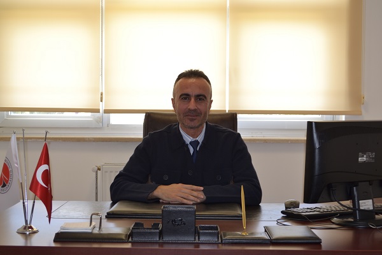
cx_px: 191
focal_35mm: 57
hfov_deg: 35.1
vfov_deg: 23.8
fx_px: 605
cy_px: 128
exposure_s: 1/30
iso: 200
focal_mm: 38
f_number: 5
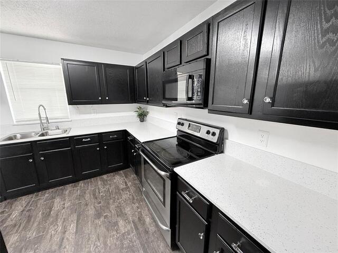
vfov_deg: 85.7
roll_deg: -0.4
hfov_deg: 102.1
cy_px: 126
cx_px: 169
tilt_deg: -11.7
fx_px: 137
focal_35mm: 14
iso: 400
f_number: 2.2
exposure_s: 1/60
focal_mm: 2.22
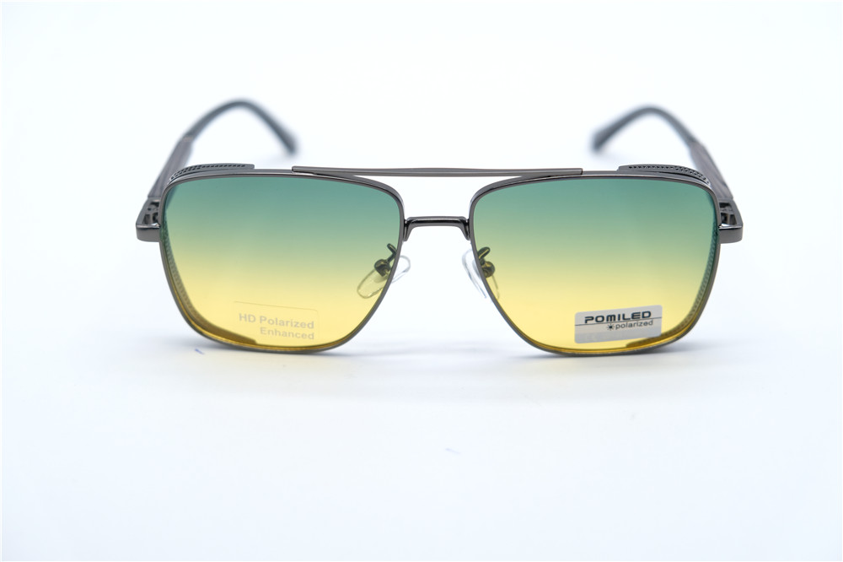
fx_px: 1264
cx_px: 422
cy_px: 281
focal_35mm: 54
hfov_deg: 36.9
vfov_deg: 25.0
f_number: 3.6
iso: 500
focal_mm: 35.8
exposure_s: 1/1000
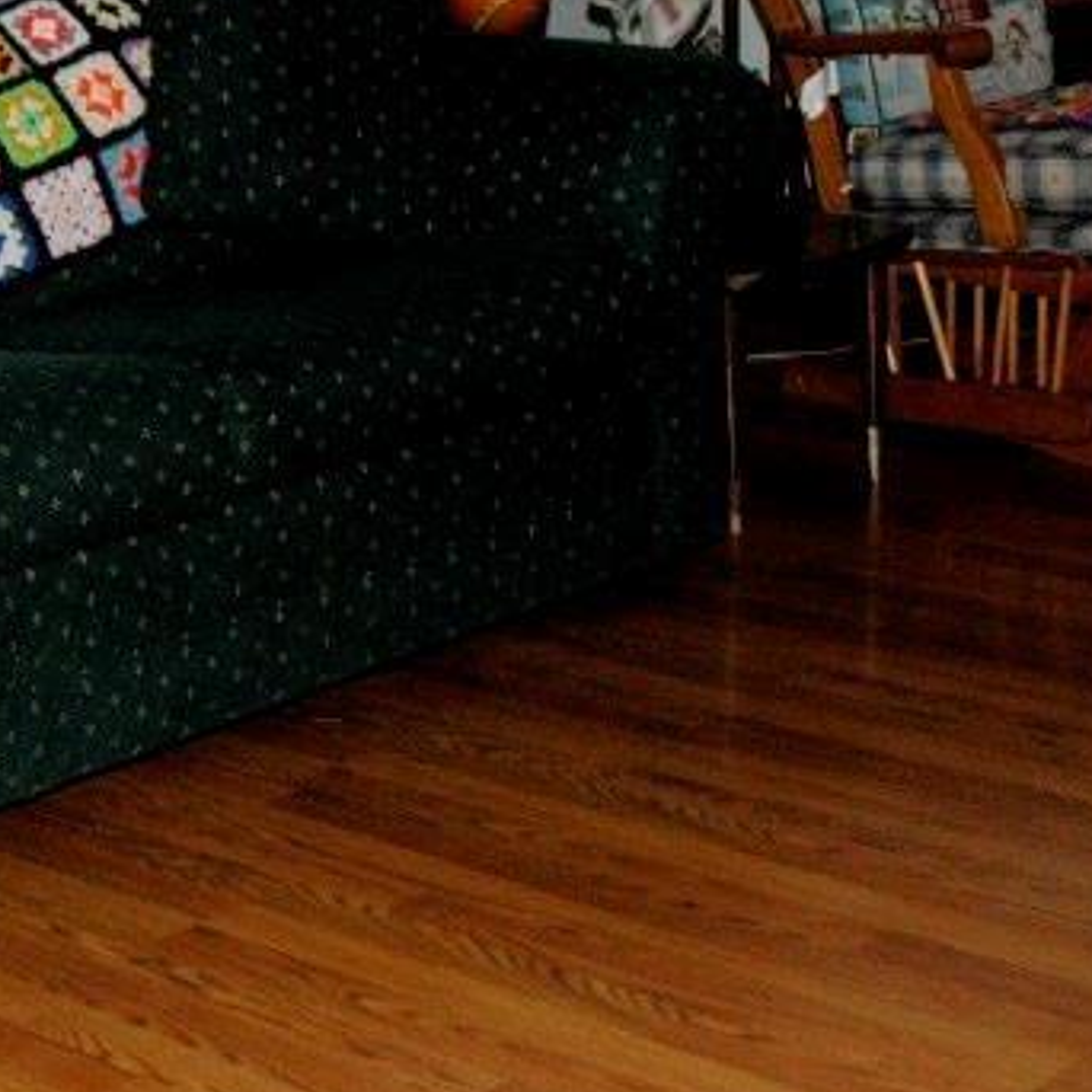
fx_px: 3400
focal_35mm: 95
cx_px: -16
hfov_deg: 17.8
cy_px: 99
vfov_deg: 17.9
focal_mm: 25
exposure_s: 1/250
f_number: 18
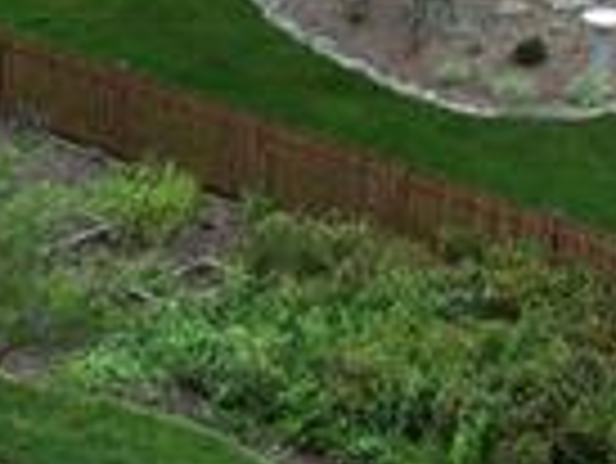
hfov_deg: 10.9
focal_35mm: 179
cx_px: 13
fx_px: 3188
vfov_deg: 8.1
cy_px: 703
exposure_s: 1/1000
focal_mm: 6.72
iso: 130
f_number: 1.7
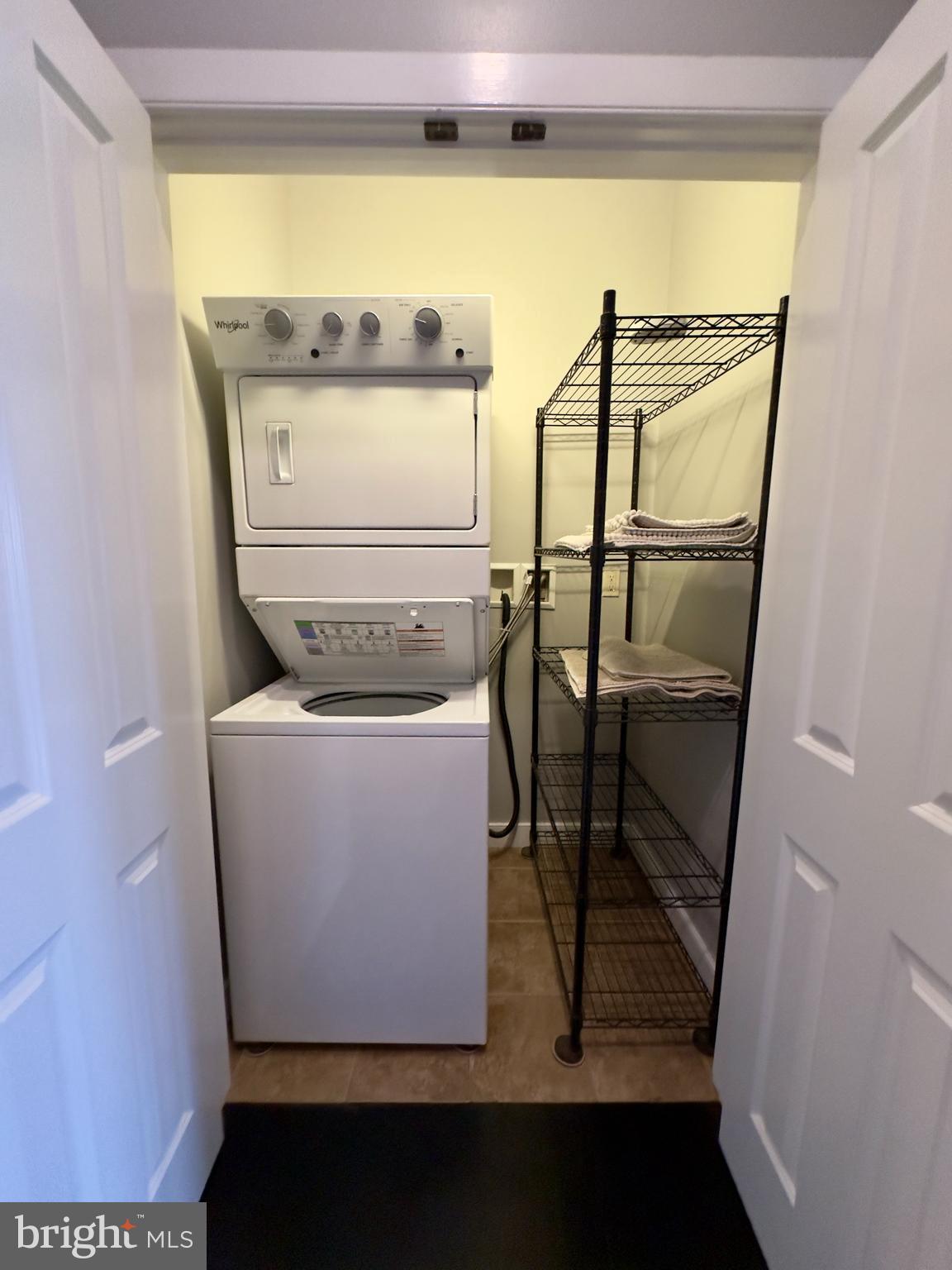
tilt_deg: -8.8
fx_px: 513
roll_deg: -2.3
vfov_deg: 102.1
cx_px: 476
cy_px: 635
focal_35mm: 14
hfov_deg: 85.7
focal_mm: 2.22
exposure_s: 1/60
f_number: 2.2
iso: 640
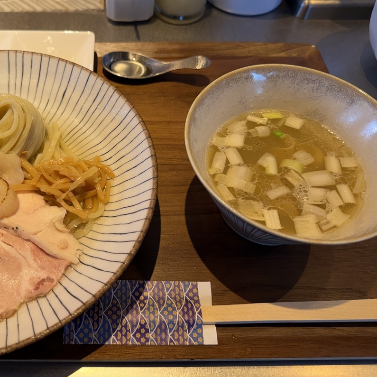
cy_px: 166
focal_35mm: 32
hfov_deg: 49.8
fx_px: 394
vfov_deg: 51.0
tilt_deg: -53.4
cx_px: 112
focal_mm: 6.76
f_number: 1.78
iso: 125
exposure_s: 1/100
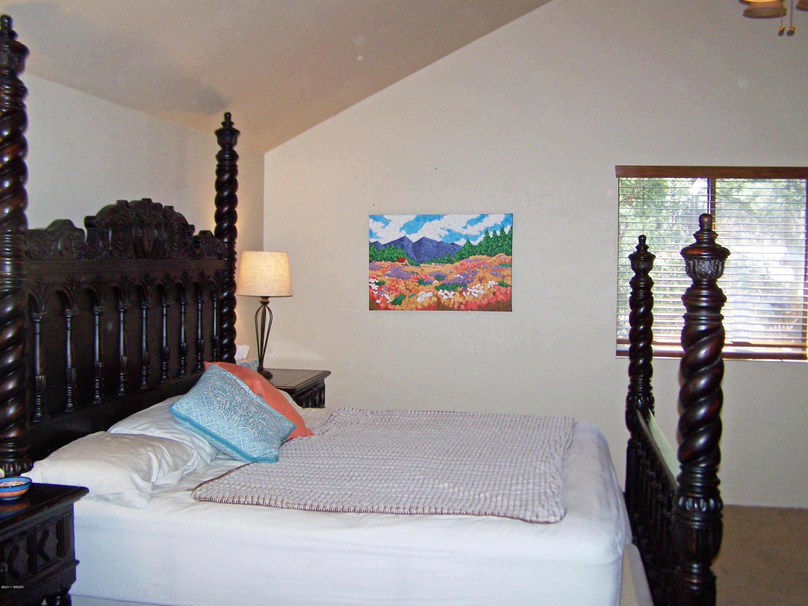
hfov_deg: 49.0
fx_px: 887
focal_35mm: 38
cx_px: 404
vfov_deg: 37.7
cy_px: 303
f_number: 2.8
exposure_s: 1/60
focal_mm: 6.3
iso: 80
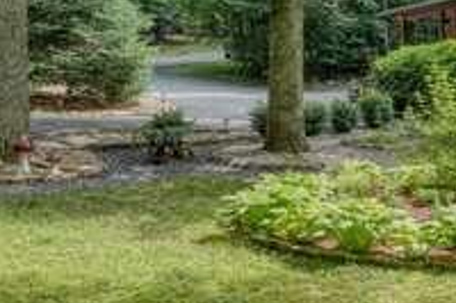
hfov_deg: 31.8
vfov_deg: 26.8
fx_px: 633
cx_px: 570
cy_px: 96
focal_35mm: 50
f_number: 9
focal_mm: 10
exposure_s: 1/2.5
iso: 100
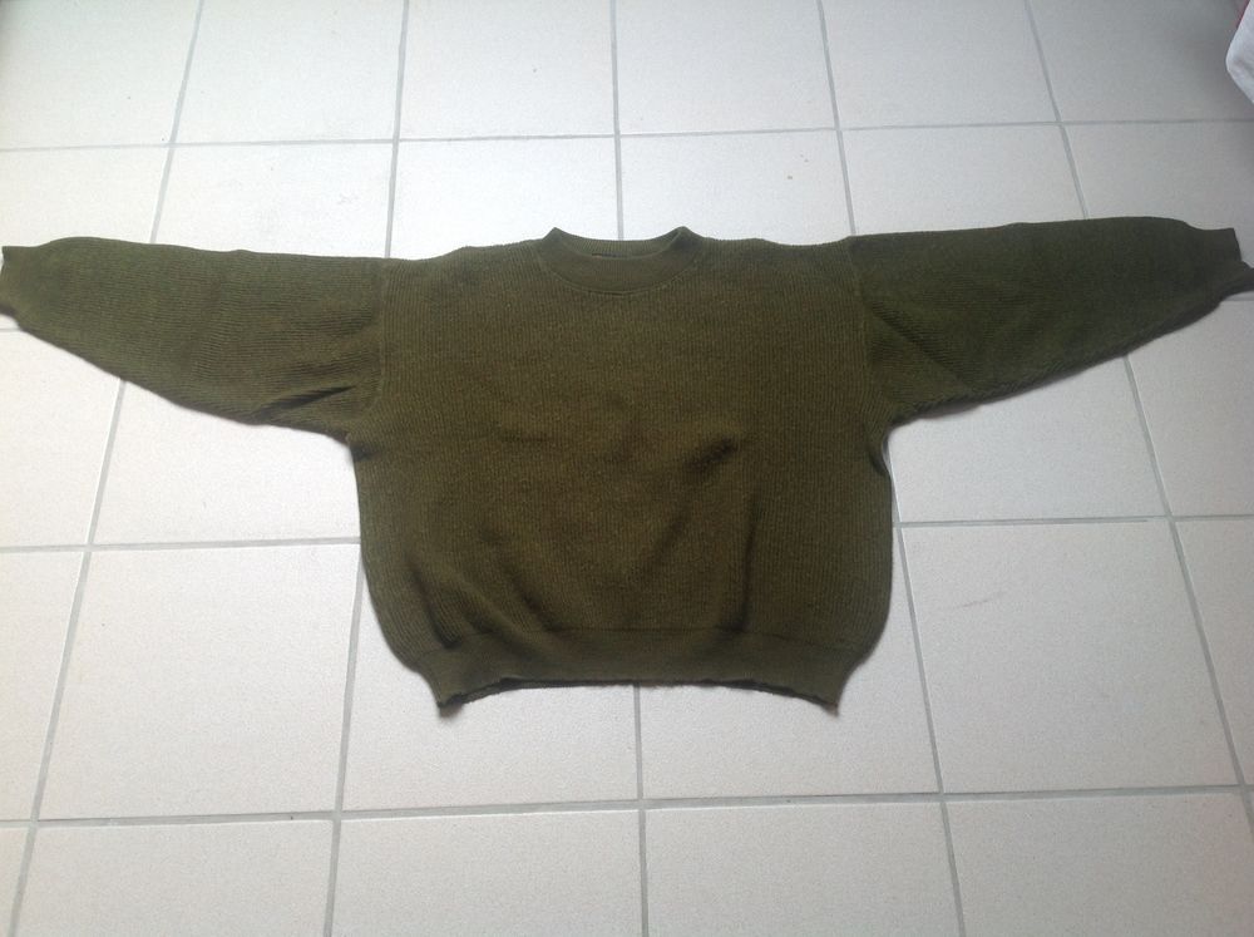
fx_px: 1266
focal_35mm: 35
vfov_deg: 40.6
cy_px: 468
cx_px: 627
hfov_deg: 52.7
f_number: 2.4
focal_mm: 4.28
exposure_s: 1/120
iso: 50
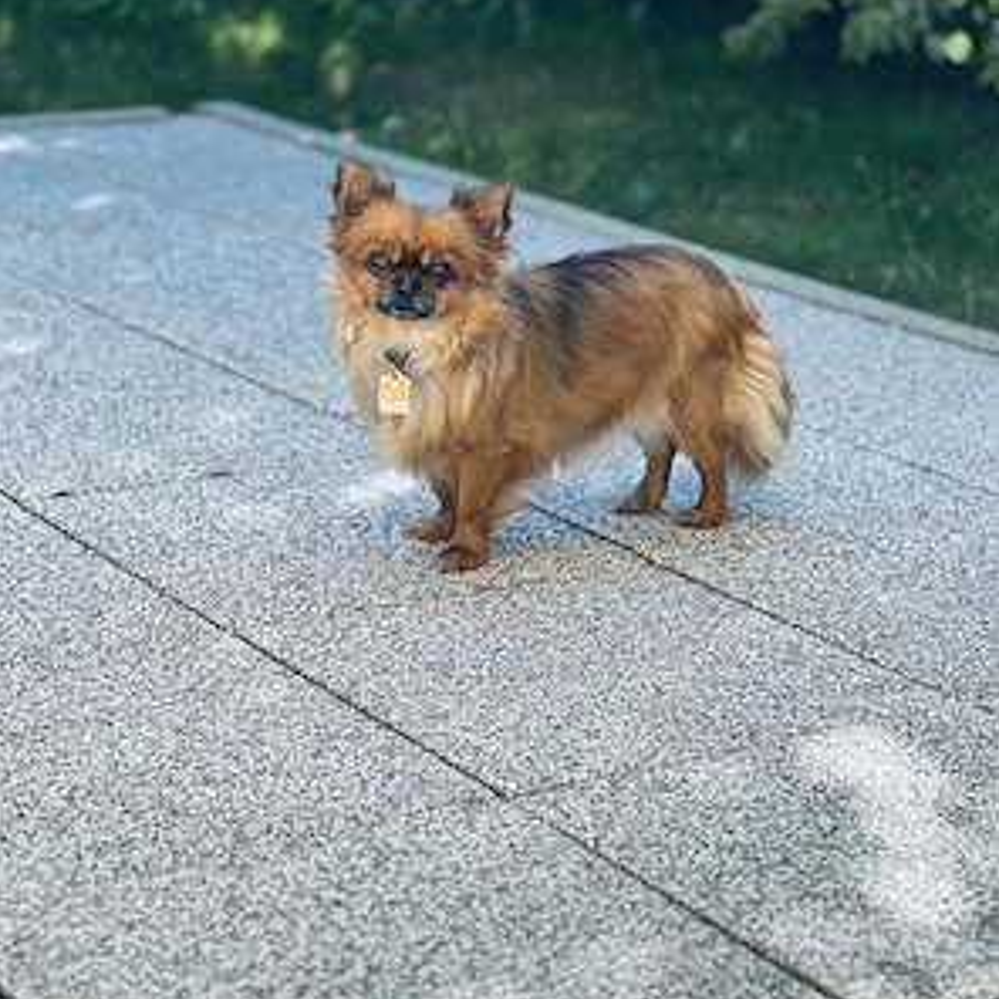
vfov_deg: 18.9
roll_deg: -1.1
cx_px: 496
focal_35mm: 92
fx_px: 3004
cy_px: 479
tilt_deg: -13.7
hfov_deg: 18.9
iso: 20
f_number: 2.8
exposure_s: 1/123
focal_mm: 9
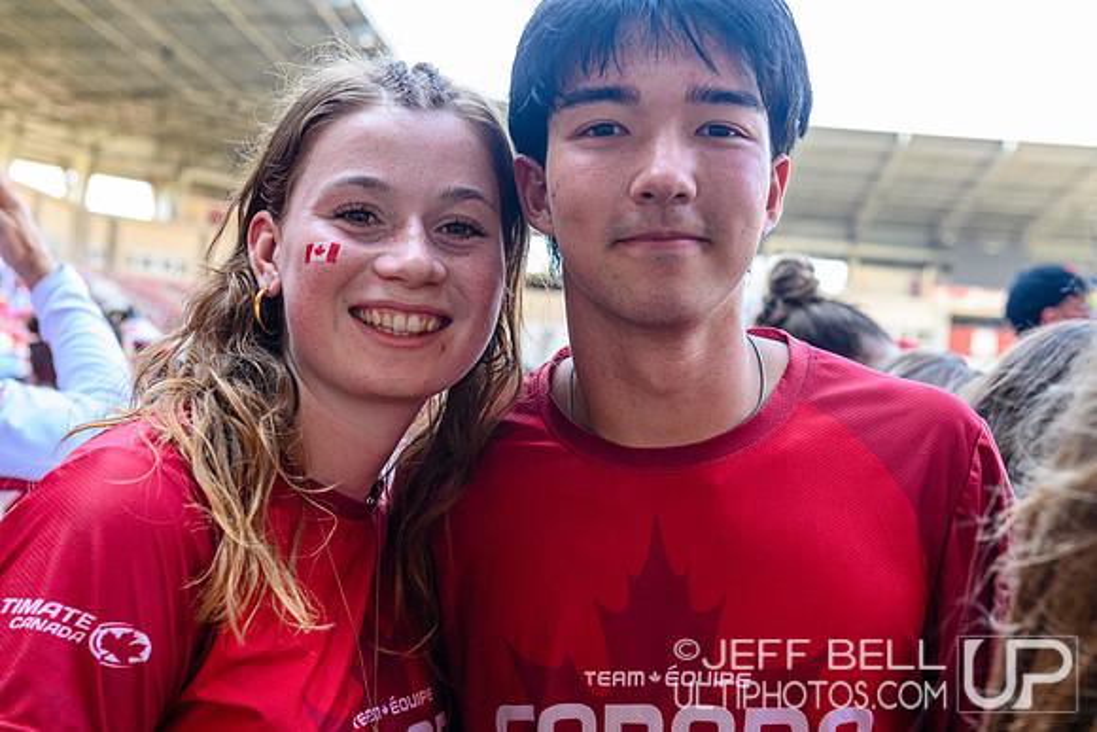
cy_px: 366
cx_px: 548
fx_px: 1707
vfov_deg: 24.2
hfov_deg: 35.6
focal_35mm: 56
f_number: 5.6
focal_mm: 56
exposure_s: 1/500
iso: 5600
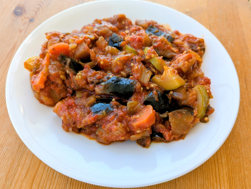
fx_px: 174
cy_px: 94
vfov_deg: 56.9
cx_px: 126
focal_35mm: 24
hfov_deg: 71.5
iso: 78
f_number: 1.85
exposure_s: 1/740
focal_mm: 6.81
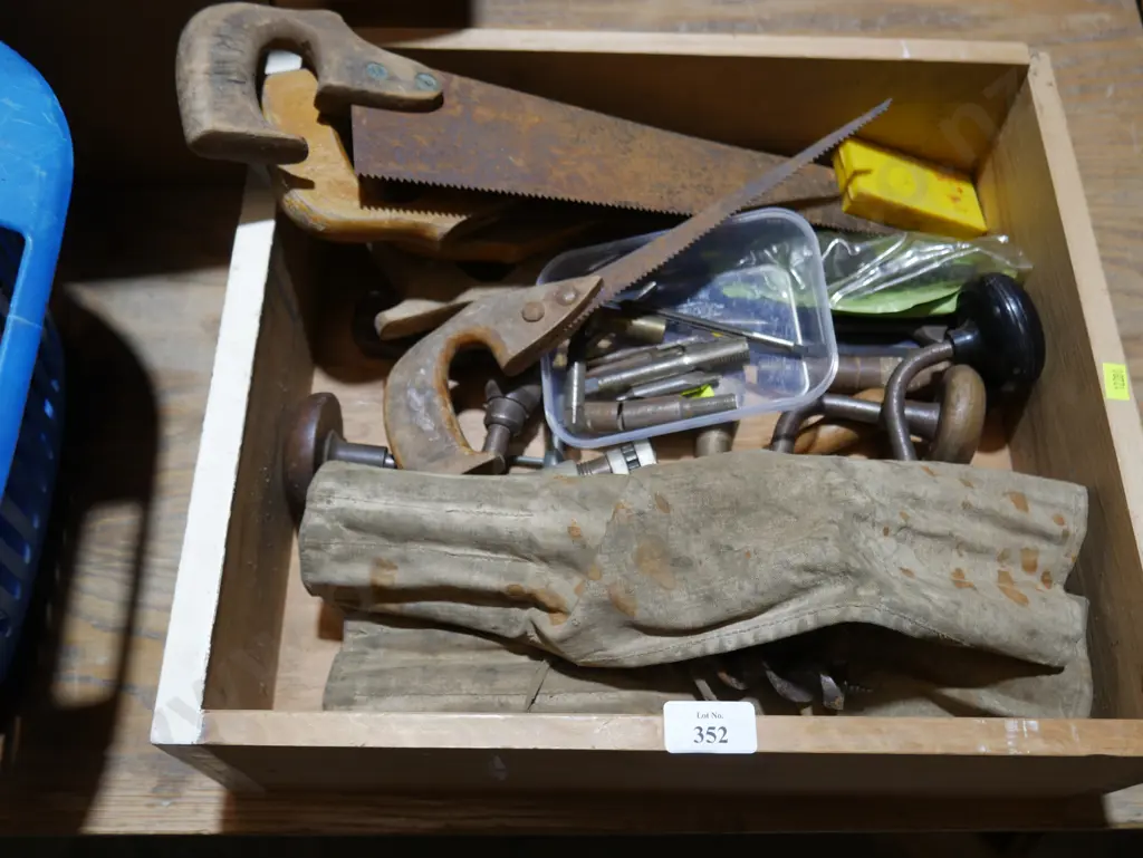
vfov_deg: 44.2
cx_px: 572
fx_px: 1057
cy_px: 429
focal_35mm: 32
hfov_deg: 56.8
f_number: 3.6
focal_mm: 16
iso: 250
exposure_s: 1/60
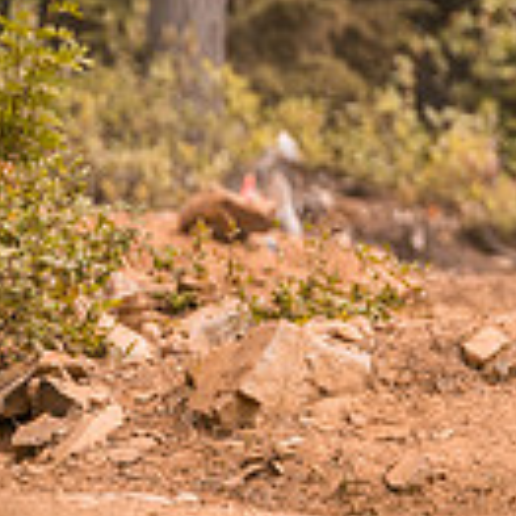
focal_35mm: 755
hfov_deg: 2.3
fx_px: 12733
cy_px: -165
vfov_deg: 2.3
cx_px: 1036
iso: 360
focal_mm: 200
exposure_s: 1/1600
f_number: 2.8
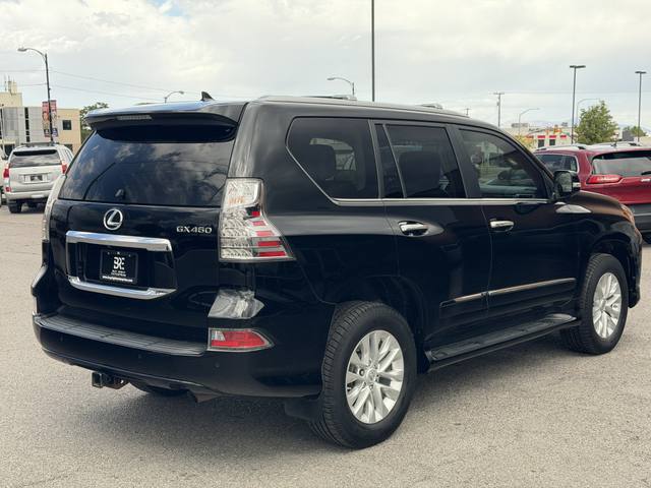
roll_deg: +0.7
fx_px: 903
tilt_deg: -7.3
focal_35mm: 48
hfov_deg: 39.7
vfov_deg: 30.3
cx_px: 326
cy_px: 244
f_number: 1.78
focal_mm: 6.76
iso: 100
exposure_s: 1/987
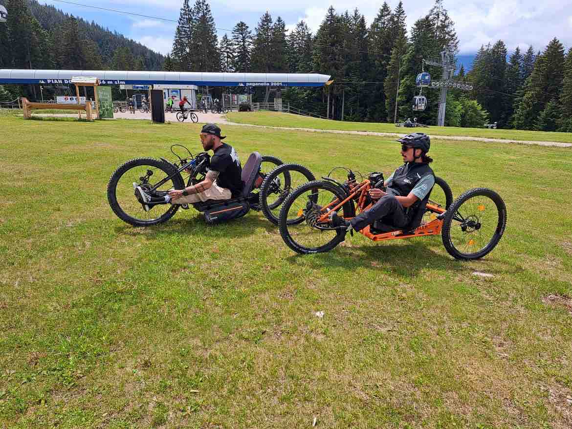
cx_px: 286
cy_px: 214
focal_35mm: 24
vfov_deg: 56.8
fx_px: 397
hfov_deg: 71.6
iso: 50
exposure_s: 1/973
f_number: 1.8
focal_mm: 5.23
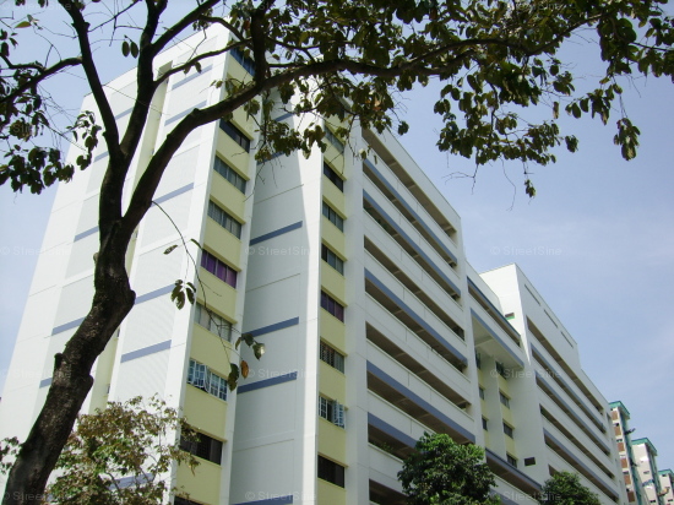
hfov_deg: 52.6
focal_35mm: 35
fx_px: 681
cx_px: 337
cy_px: 252
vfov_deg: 40.7
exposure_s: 1/545
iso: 50
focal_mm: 5.95
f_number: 5.8
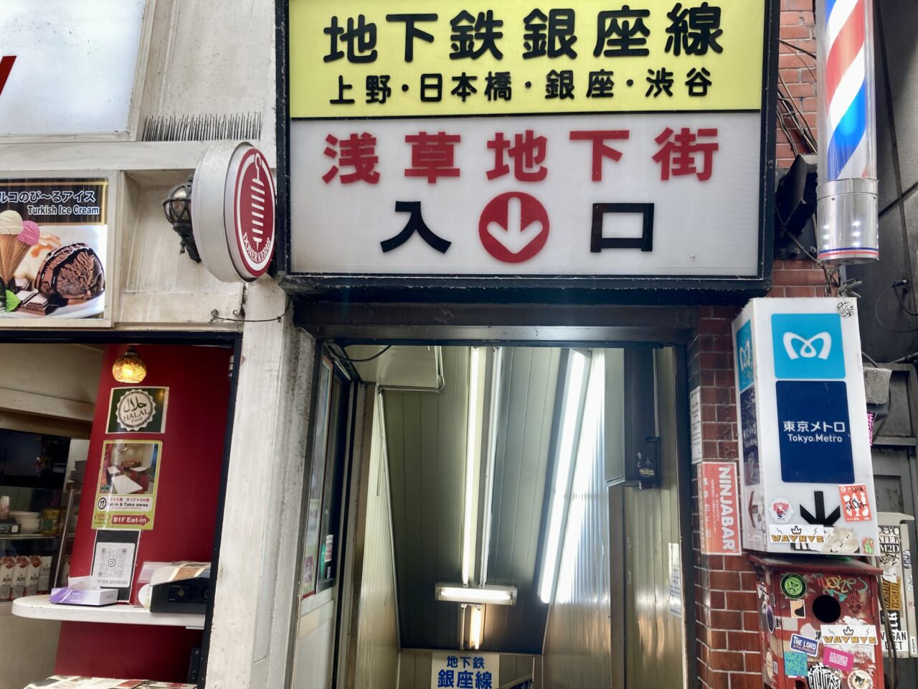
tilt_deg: +12.5
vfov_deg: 49.7
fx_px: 743
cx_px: 459
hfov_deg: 63.4
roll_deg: -2.7
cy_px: 344
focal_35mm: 28
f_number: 1.8
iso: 32
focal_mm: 3.99
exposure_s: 1/100
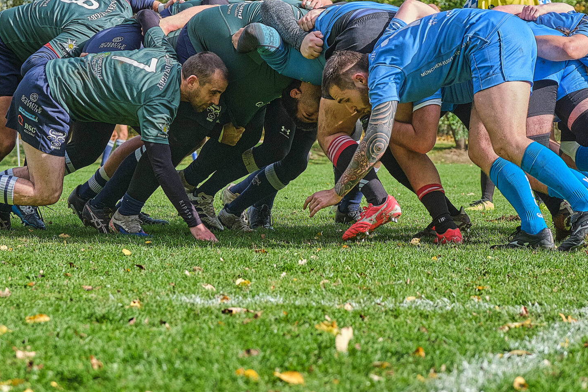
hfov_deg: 12.5
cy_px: 109
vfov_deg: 8.4
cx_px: 284
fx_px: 2679
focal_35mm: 164
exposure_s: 1/2500
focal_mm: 61
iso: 640
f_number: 4
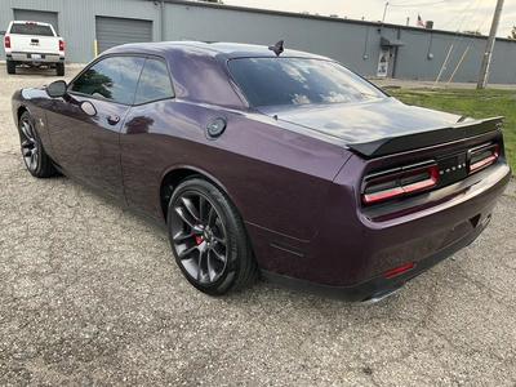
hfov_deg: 61.7
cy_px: 194
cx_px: 258
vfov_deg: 48.2
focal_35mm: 29
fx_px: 432
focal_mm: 3
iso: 25
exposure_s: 1/355
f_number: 1.8
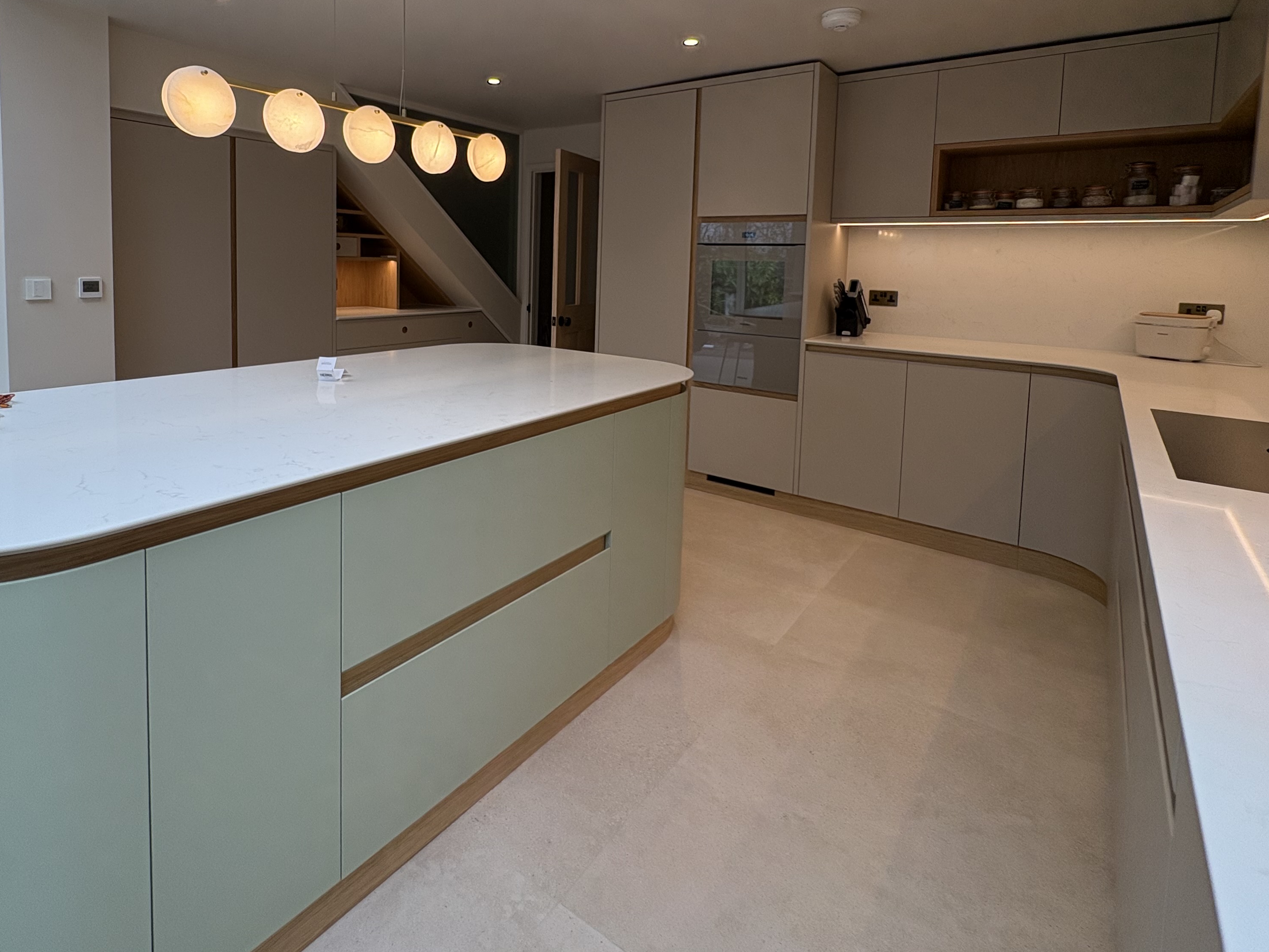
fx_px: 696
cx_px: 544
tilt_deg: -3.9
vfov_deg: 66.6
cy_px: 309
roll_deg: -1.3
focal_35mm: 19
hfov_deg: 84.1
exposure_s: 1/100
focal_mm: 2.22
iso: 125
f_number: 2.2
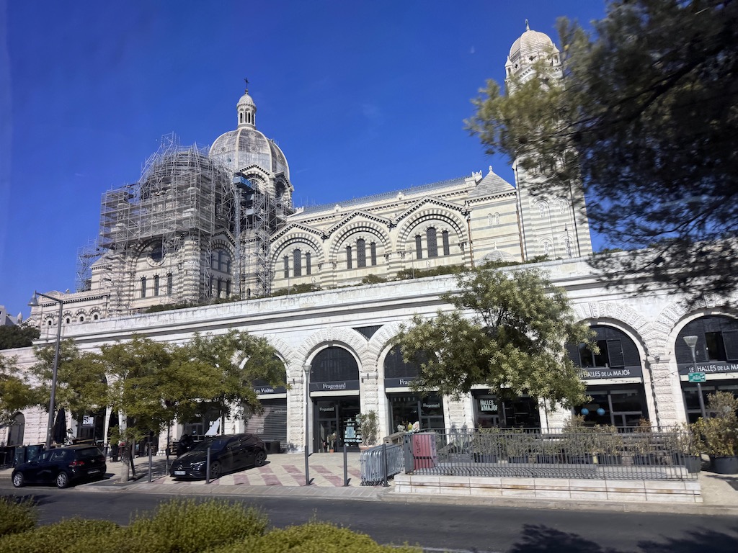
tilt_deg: +16.3
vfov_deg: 56.8
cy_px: 276
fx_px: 512
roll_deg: +2.7
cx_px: 369
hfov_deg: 71.6
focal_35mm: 24
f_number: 1.78
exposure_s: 1/121
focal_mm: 6.76
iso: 50
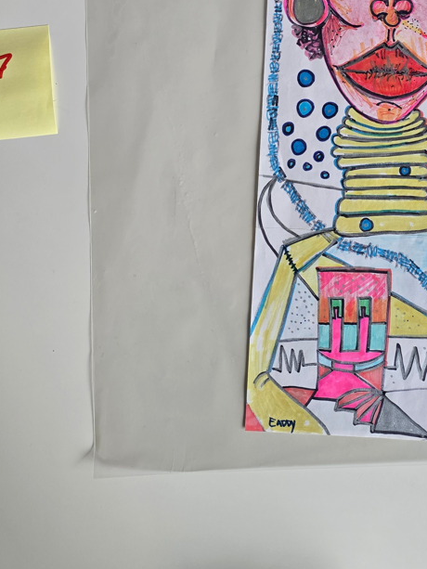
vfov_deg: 40.3
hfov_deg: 31.5
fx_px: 740
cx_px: 330
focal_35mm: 45
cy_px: 110
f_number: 1.7
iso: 125
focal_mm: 6.3
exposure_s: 1/180
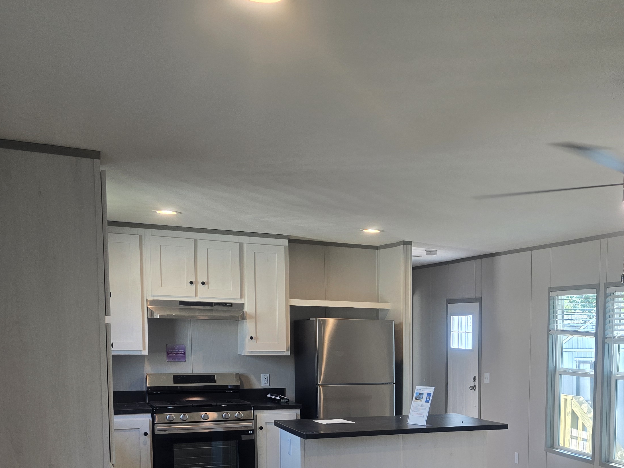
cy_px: 408
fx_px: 757
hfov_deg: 42.2
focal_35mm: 42
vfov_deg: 32.9
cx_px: 523
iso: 64
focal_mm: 6.3
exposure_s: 1/120
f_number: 1.7
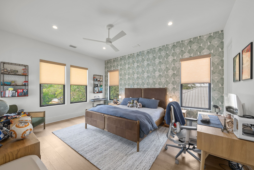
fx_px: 92
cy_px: 90
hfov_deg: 108.3
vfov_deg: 85.4
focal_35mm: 13
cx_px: 127
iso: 250
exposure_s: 1/4
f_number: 7.1
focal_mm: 12
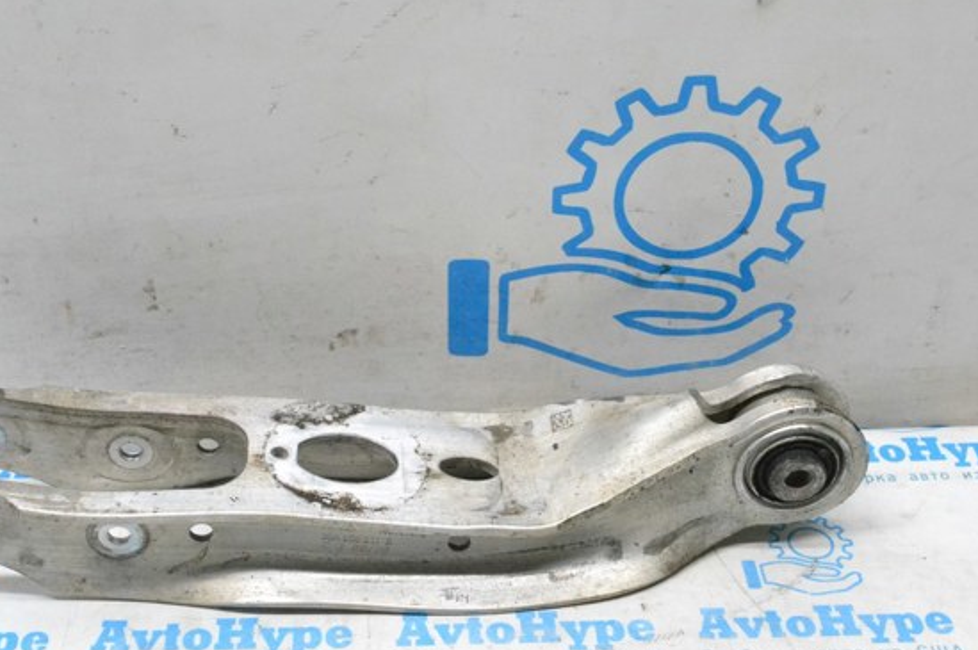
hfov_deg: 35.6
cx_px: 413
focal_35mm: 56
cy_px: 313
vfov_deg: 24.1
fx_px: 1520
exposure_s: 1/160
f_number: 10
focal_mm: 32
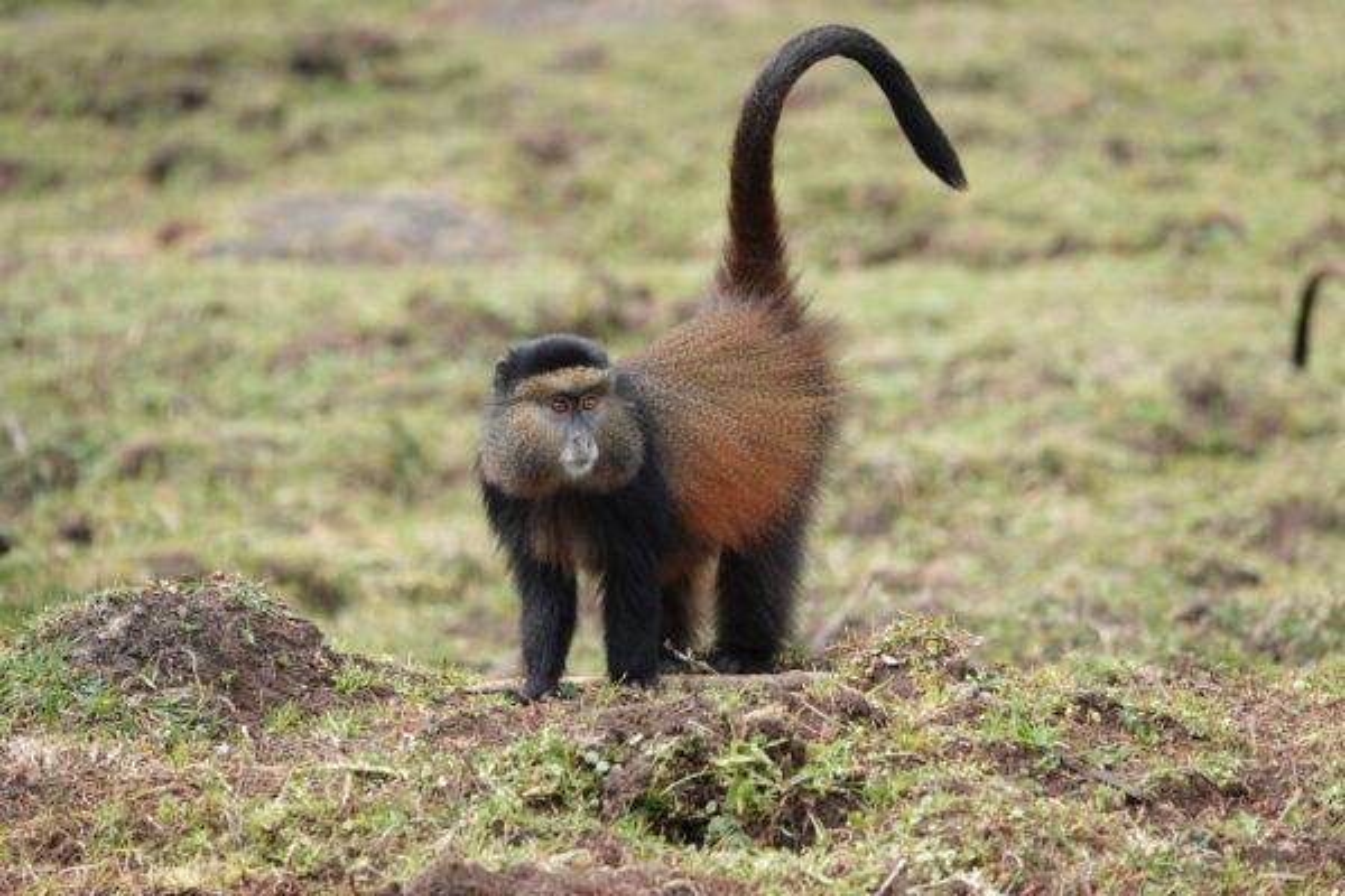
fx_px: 13113
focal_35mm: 351
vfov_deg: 3.9
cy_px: 448
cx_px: 672
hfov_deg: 5.9
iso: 160
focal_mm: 128.59
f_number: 4
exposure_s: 1/250
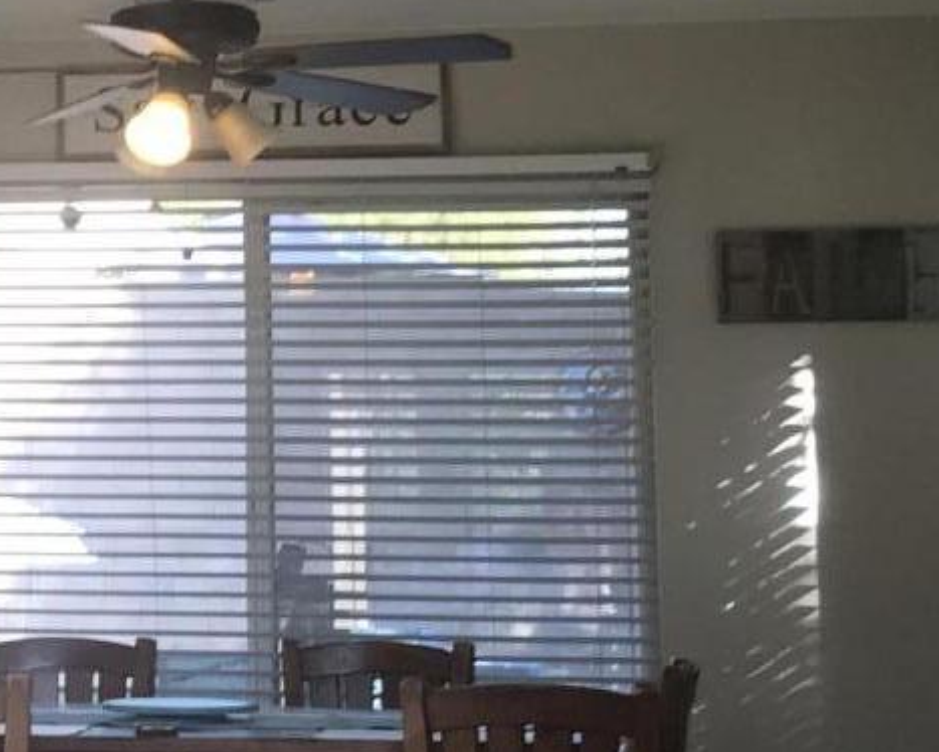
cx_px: -159
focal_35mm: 117
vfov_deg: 13.1
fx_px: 3253
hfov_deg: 15.9
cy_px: 54
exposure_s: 1/120
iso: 25
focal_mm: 3.99
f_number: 1.8
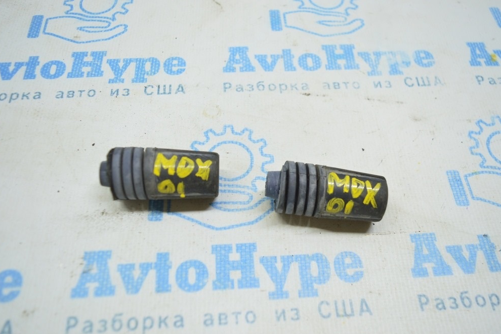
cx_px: 244
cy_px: 172
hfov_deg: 60.3
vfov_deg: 42.3
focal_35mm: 31
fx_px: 431
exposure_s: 1/60
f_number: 3.8
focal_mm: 20
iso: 400
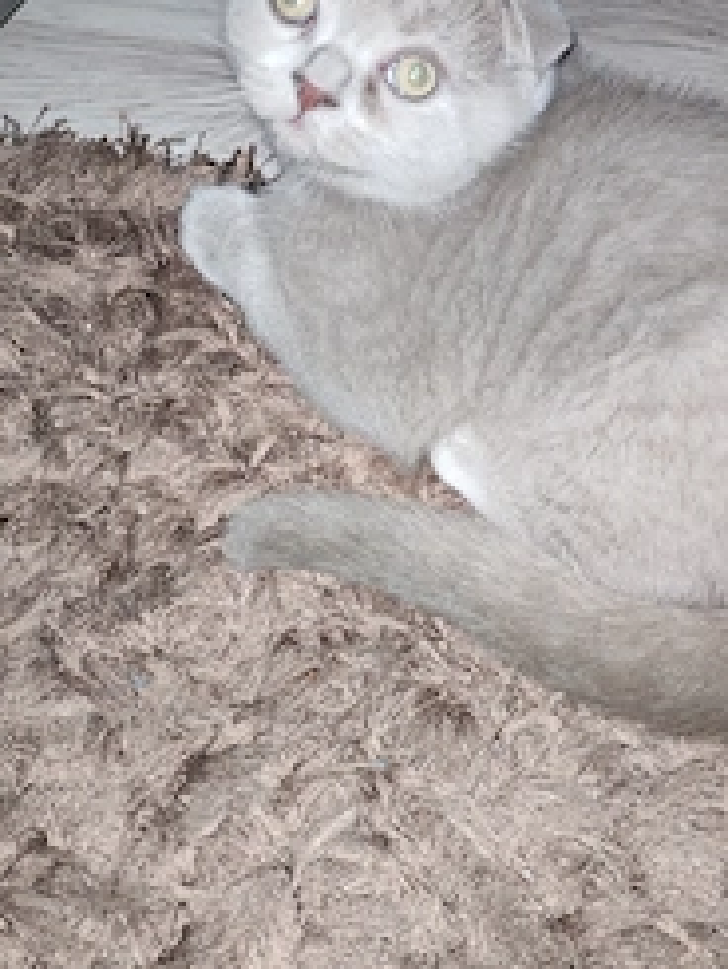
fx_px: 1233
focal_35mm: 44
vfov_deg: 42.9
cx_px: 475
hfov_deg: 32.7
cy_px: 490
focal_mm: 5.52
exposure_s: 1/50
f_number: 1.95
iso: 1250
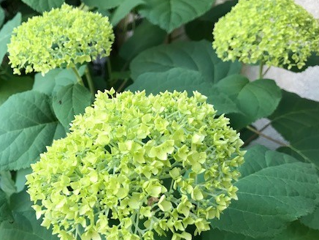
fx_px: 378
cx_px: 123
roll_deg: +1.6
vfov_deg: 34.9
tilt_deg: -28.8
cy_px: 157
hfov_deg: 45.4
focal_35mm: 41
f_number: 1.8
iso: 25
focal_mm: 3.99
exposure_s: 1/40
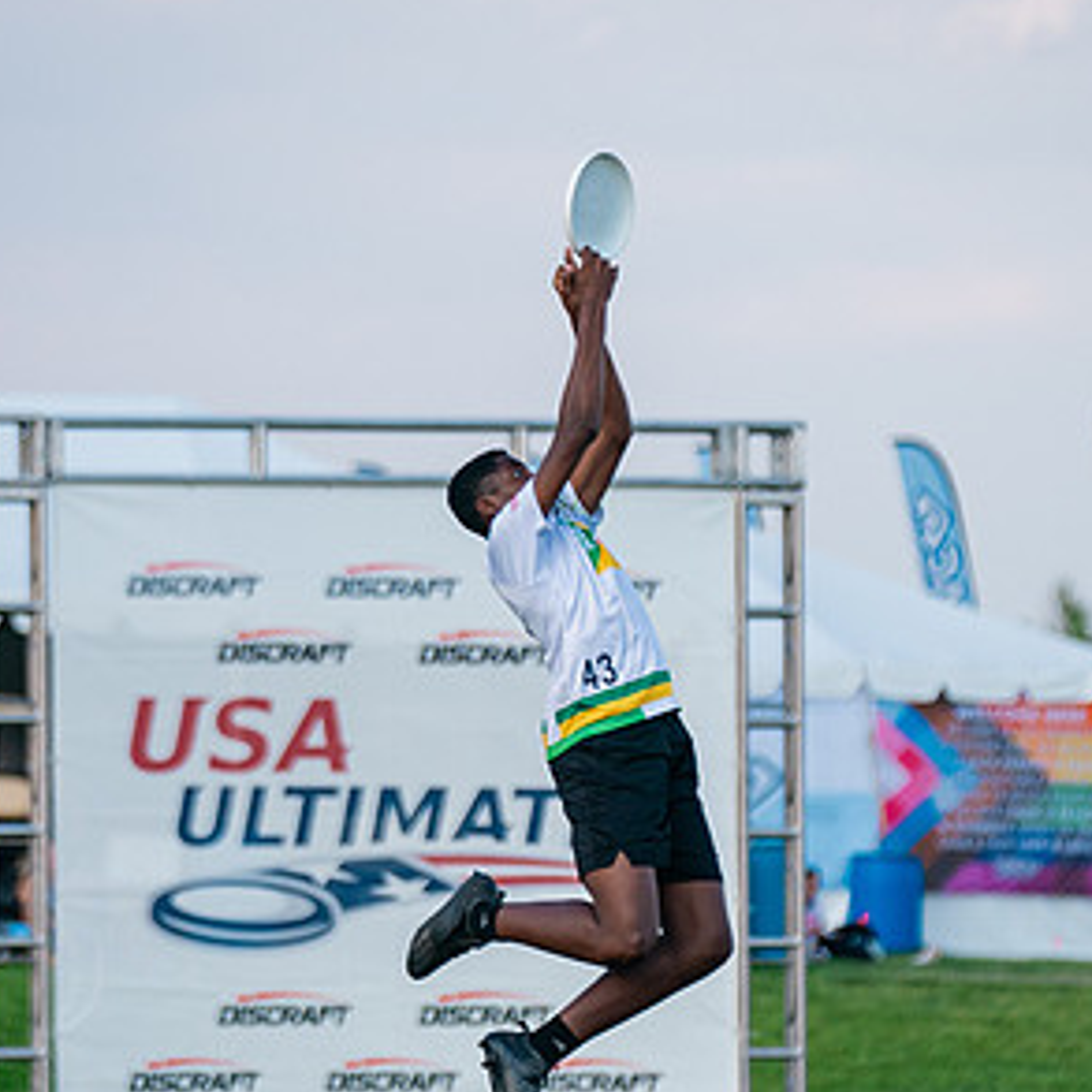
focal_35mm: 349
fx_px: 12456
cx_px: 560
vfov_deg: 5.0
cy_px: 605
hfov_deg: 5.0
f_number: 2.8
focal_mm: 165
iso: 500
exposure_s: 1/2500
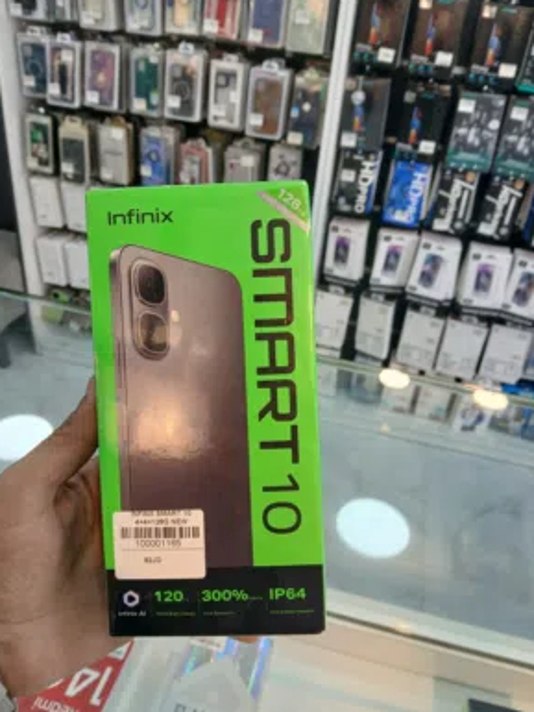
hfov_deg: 51.4
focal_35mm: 27
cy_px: 366
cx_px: 266
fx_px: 555
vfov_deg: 65.3
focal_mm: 3.98
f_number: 1.8
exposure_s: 1/100
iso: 32
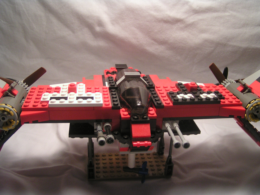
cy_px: 98
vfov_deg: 37.7
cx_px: 130
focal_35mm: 38
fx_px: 285
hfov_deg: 49.0
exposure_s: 1/30
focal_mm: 5.8
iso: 100
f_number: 2.8
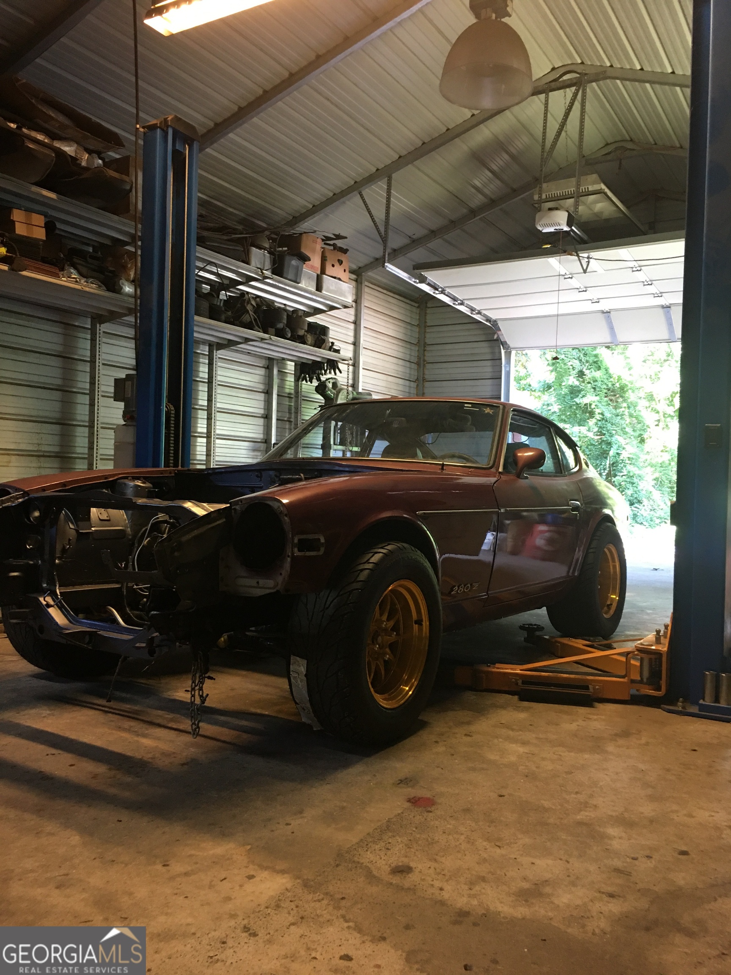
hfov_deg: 48.2
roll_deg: -1.5
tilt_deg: +0.7
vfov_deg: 61.7
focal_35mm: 29
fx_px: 817
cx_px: 366
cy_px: 488
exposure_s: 1/15
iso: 64
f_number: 2.2
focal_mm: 4.15
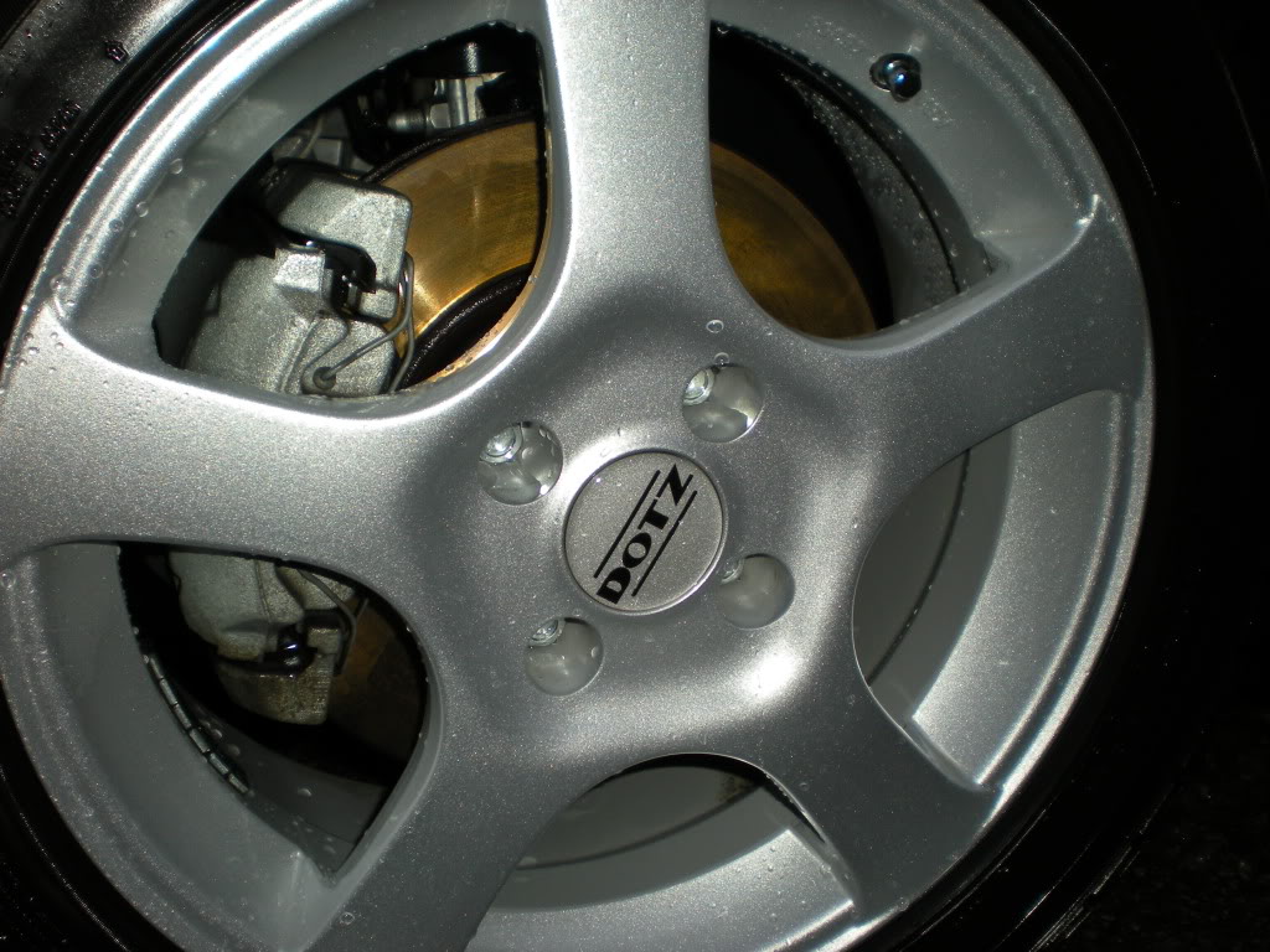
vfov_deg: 37.7
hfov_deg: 49.0
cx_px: 635
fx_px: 1394
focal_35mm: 38
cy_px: 476
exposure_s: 1/60
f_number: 3.1
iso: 64
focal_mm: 6.3
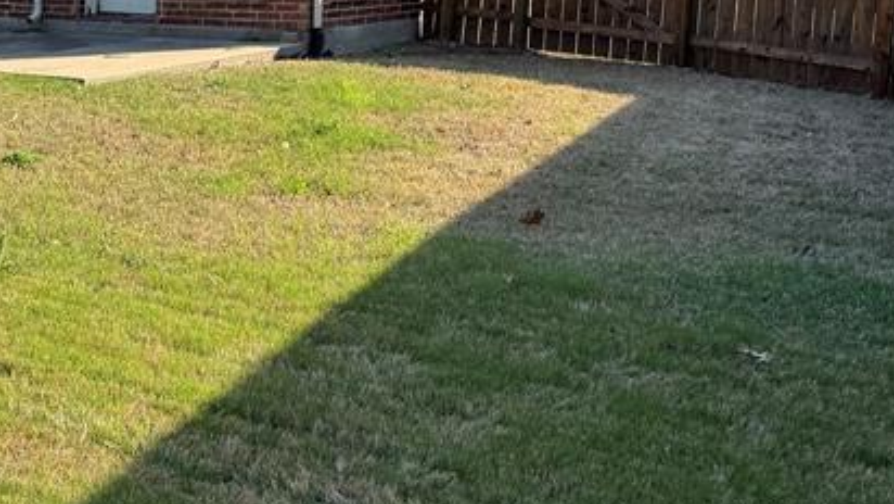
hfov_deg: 29.3
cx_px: -85
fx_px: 1541
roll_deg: +0.4
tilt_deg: -12.2
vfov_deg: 18.5
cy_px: 239
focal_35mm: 65
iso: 80
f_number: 1.78
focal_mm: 6.76
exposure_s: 1/1767
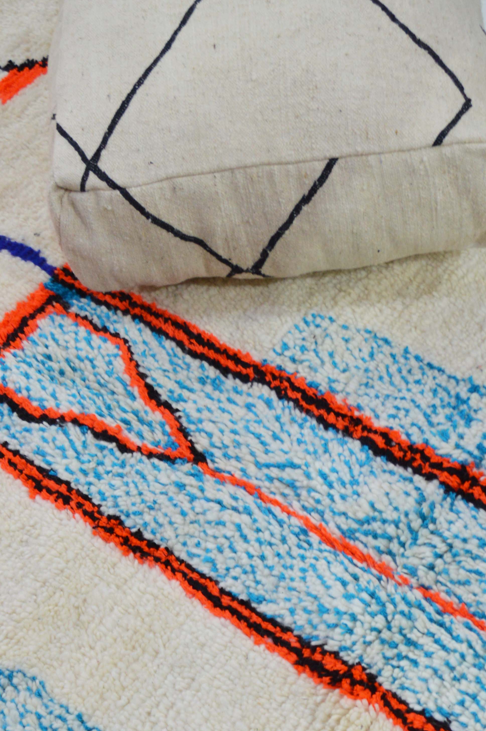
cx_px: 165
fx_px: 1258
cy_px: 563
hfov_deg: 21.8
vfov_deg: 31.7
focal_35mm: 62
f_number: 3.8
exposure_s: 1/40
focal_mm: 20
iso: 400
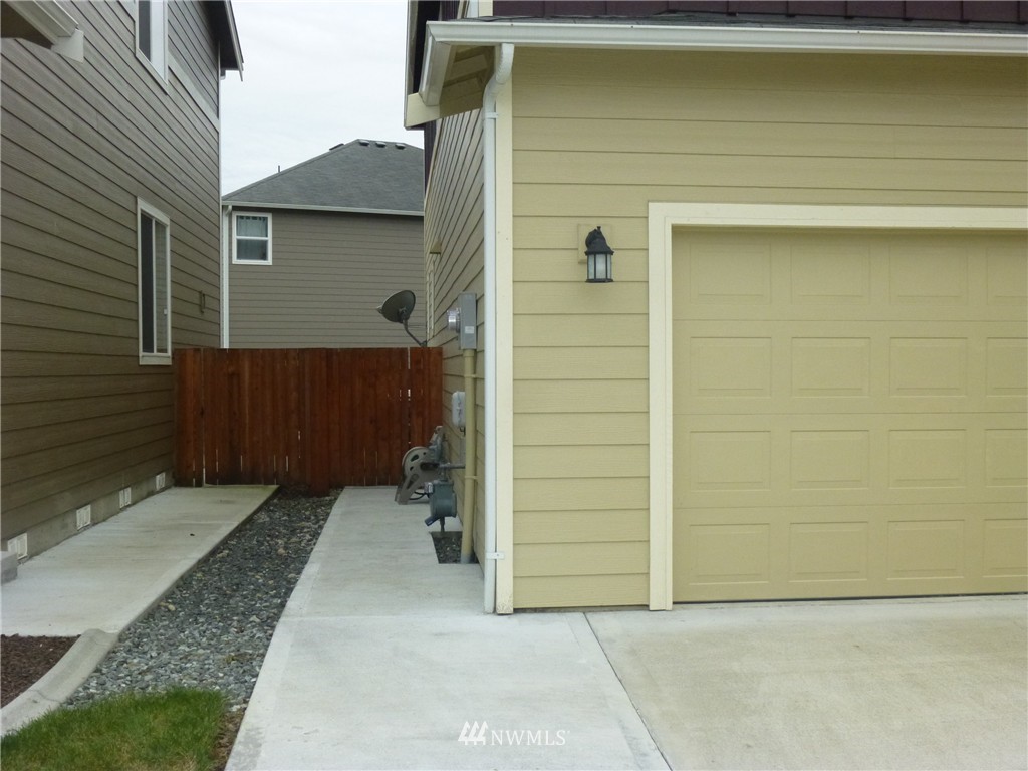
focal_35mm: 39
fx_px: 1158
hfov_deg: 47.9
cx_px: 514
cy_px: 386
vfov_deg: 36.8
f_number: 3.7
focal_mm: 6.9
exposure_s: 1/640
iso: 400
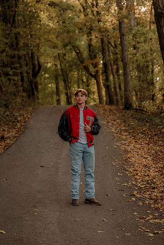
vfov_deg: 19.5
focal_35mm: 105
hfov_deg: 13.0
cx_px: 82
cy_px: 122
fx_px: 717
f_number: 3.2
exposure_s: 1/100
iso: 200
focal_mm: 70
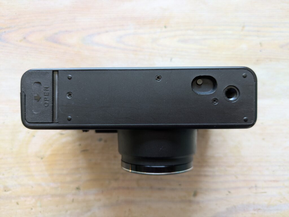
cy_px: 108
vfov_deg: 54.9
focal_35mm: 25
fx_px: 209
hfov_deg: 69.4
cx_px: 144
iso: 211
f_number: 1.89
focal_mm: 5.43
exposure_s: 1/50
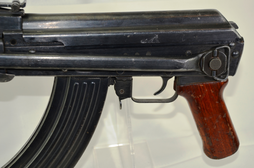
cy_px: 84
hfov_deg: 23.4
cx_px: 127
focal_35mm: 87
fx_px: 613
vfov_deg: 15.6
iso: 280
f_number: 5
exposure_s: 1/125
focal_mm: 58
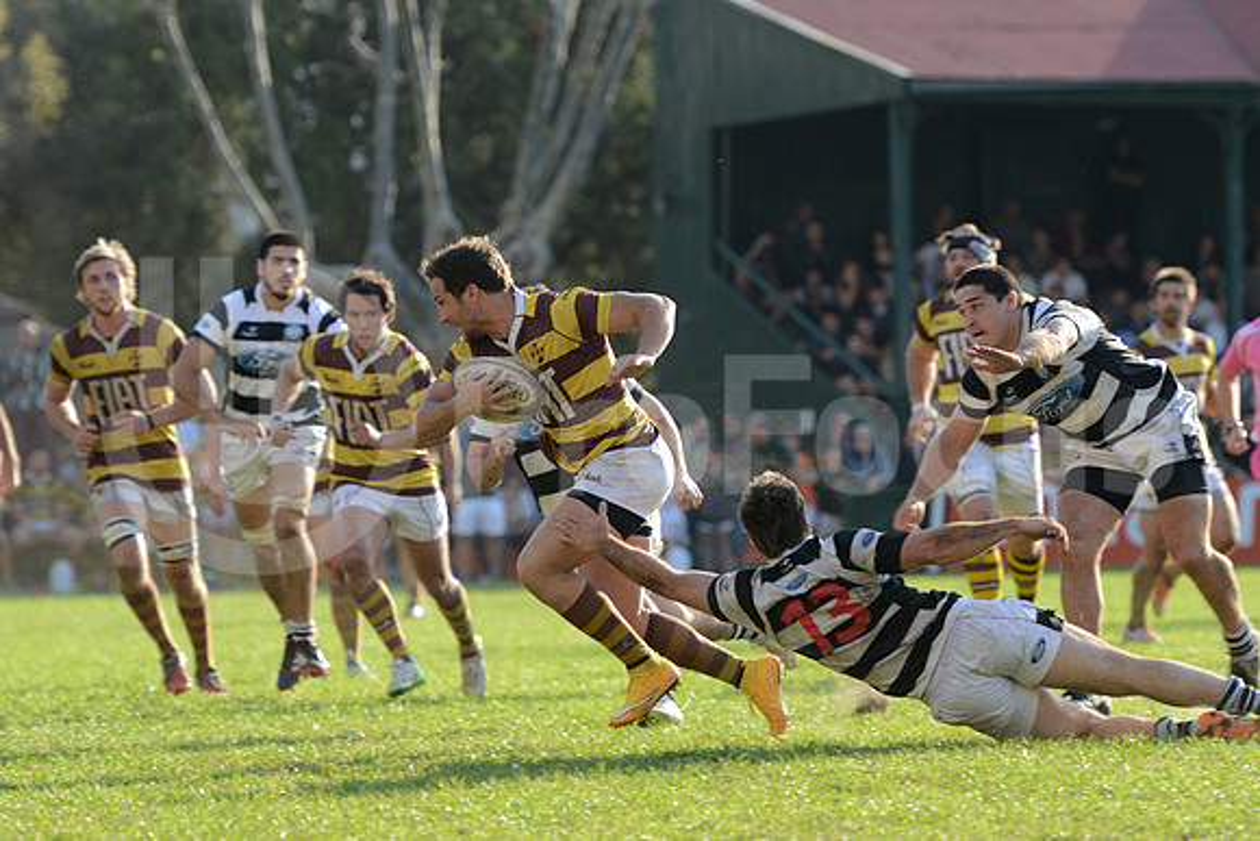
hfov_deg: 8.6
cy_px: 420
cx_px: 630
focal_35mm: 240
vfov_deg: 5.7
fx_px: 8402
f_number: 4
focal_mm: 240
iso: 320
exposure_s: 1/640
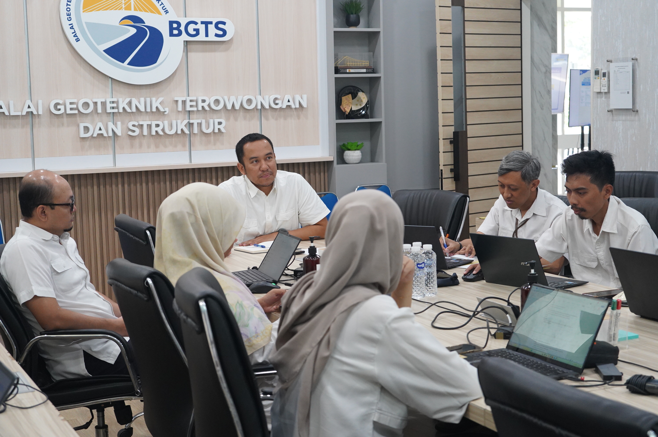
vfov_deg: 22.6
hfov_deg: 33.4
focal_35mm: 60
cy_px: 218
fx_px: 1096
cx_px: 329
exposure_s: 1/160
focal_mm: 60
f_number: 5.6
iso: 4000
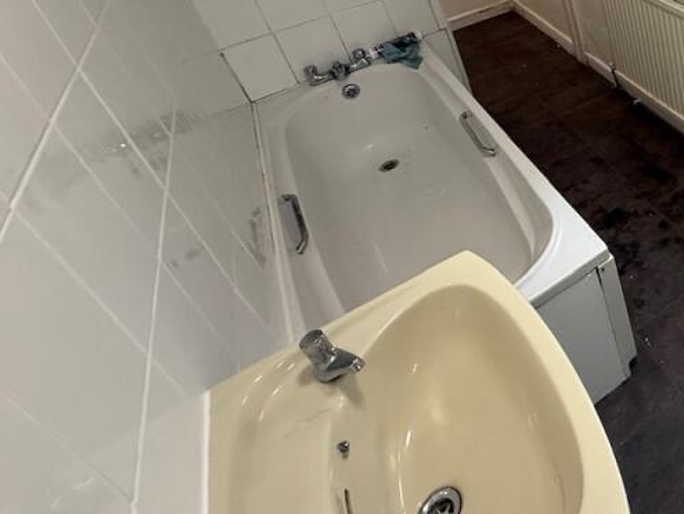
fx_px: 573
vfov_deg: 43.6
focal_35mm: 29
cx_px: 705
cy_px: 42
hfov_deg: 48.8
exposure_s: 1/100
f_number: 2.2
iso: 200
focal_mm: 2.22
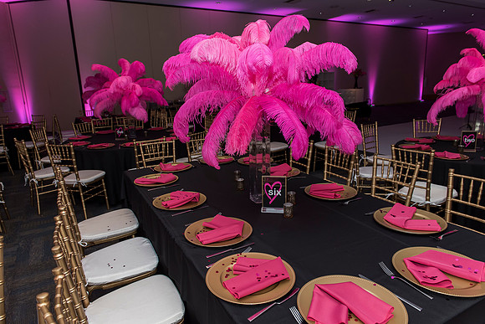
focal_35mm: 24
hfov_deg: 73.7
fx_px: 323
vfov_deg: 53.2
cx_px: 242
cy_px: 162
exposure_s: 1/125
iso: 800
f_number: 4
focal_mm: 24
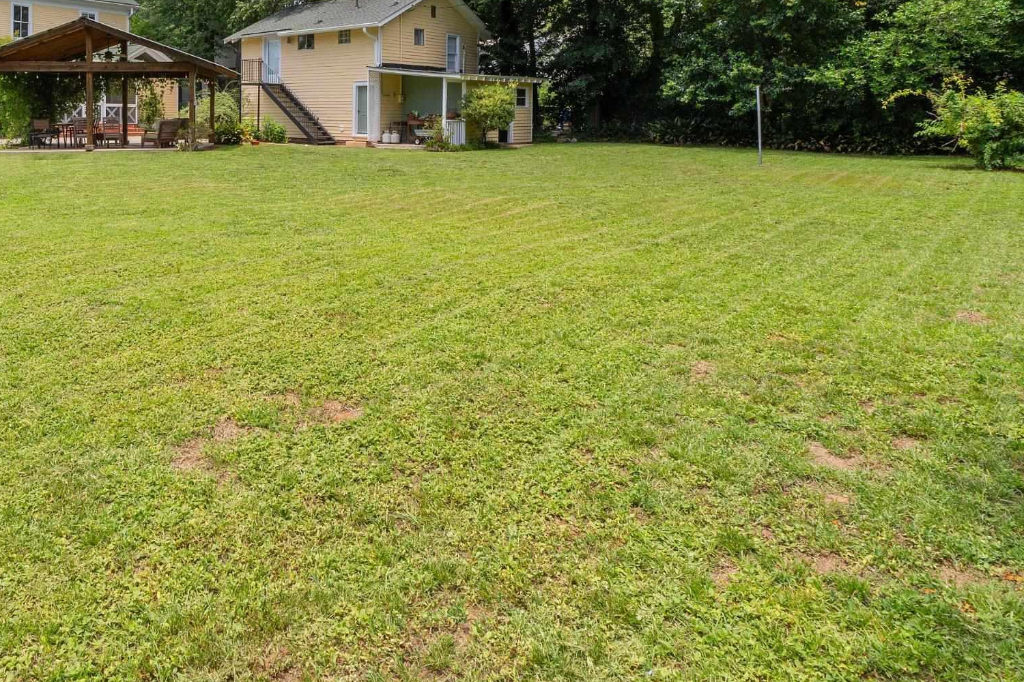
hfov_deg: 68.5
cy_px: 144
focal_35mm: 25
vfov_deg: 48.6
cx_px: 304
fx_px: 711
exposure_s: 1/640
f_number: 8
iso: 250
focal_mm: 10
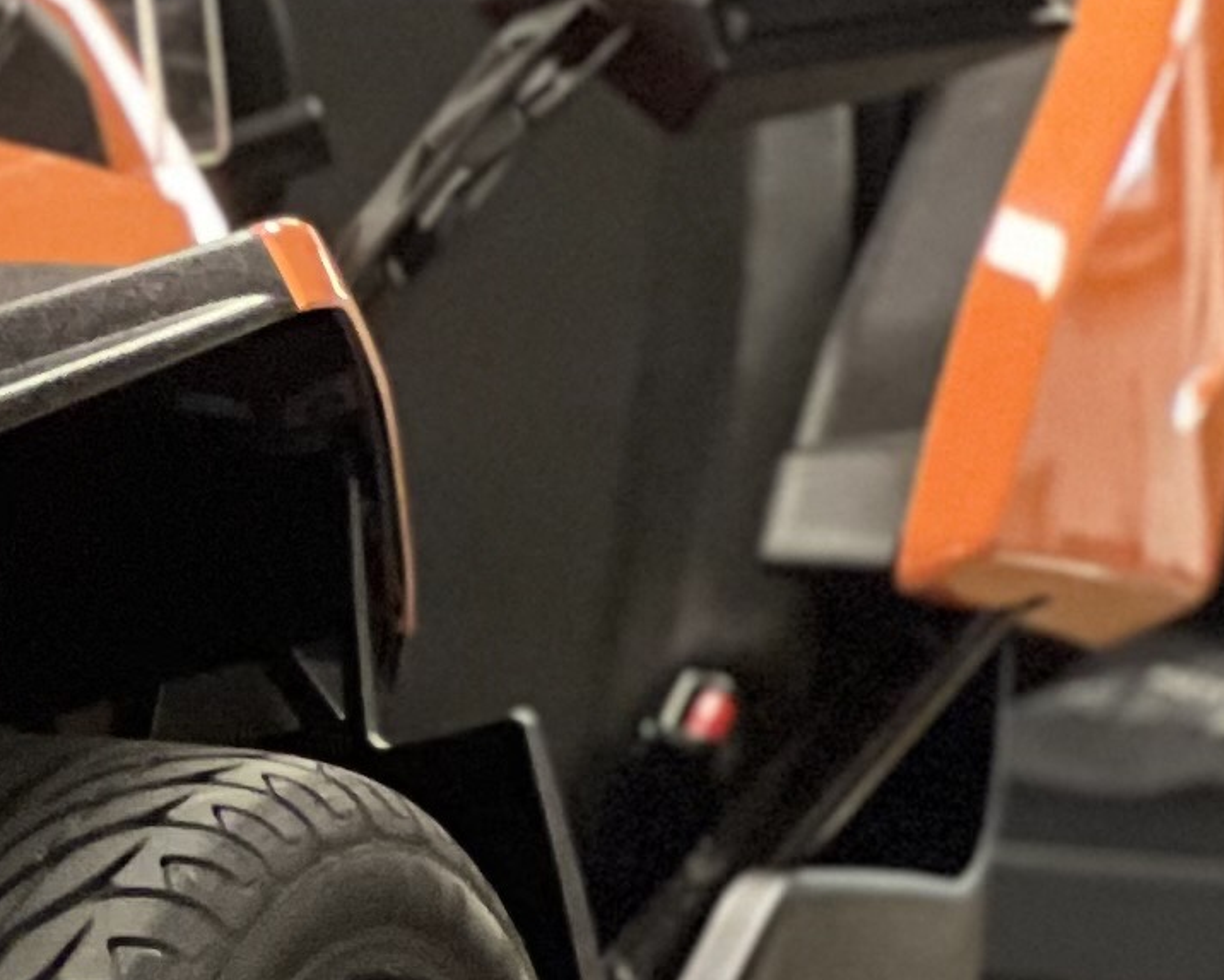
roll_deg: -1.7
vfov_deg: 3.7
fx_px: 15326
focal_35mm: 423
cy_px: 652
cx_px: -1735
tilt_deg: -5.9
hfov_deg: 4.5
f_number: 2.8
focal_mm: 9
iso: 320
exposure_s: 1/30
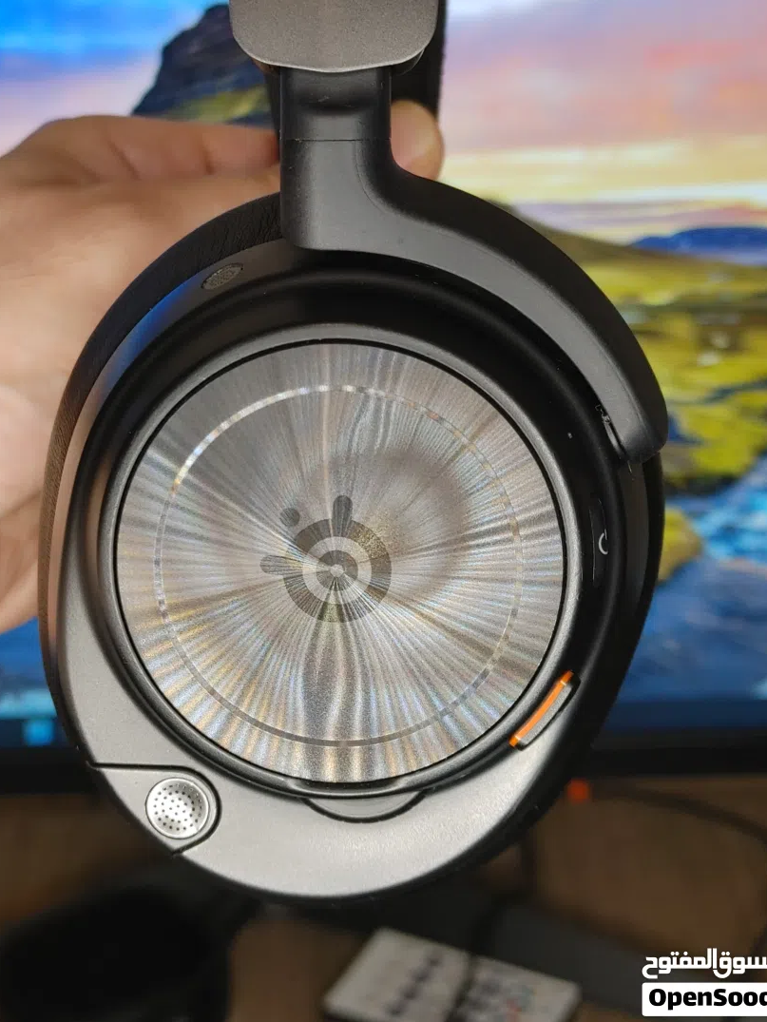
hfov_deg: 22.2
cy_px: 390
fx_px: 1949
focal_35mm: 66
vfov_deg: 29.3
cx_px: 316
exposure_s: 1/60
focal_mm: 5.58
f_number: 1.8
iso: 150
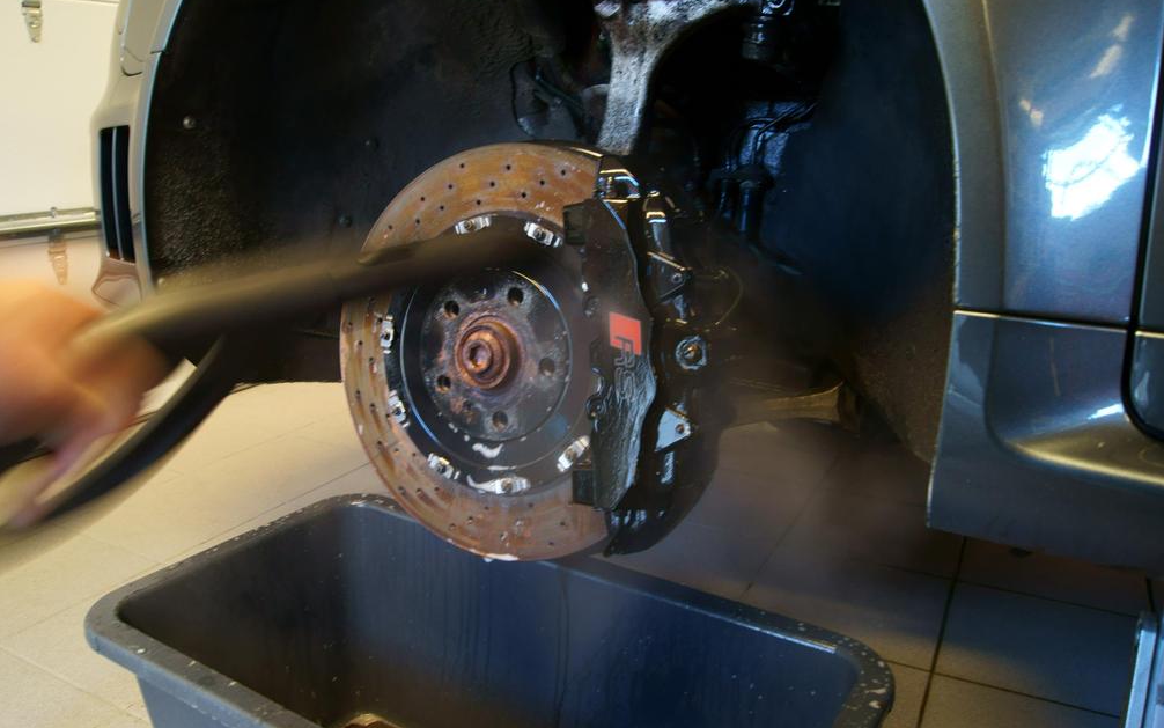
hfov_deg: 66.5
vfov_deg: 44.6
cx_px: 573
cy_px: 365
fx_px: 888
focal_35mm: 28
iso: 200
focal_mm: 18
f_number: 6.3
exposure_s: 1/4
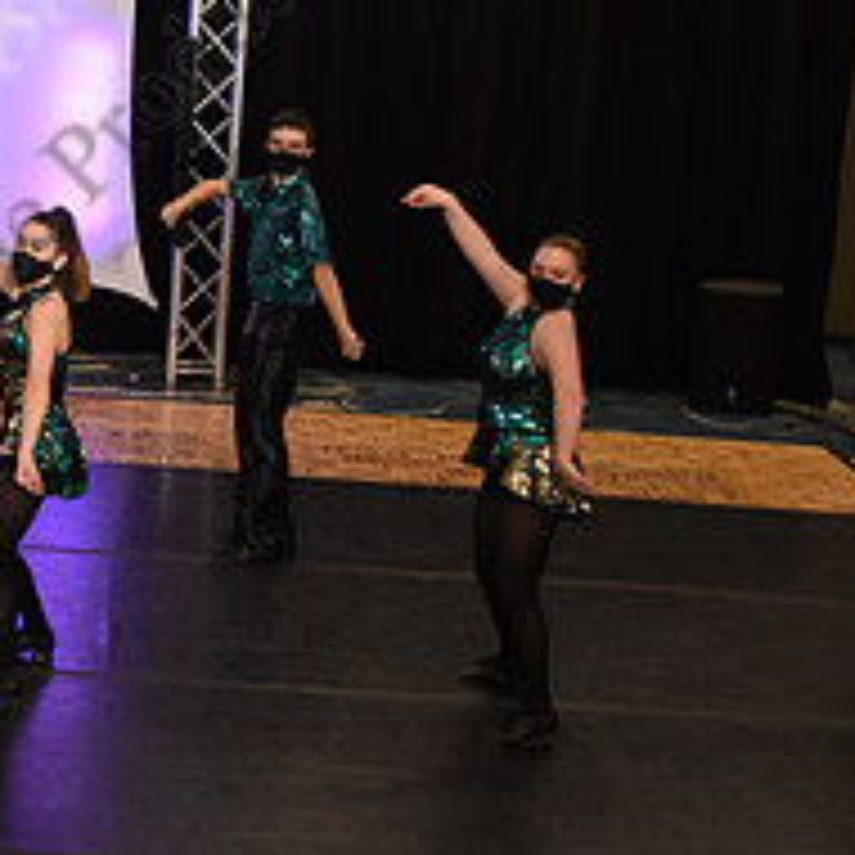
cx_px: 36
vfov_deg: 19.6
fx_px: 2459
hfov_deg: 19.3
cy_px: 223
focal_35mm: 88
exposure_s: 1/400
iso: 2500
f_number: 3.5
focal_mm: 34
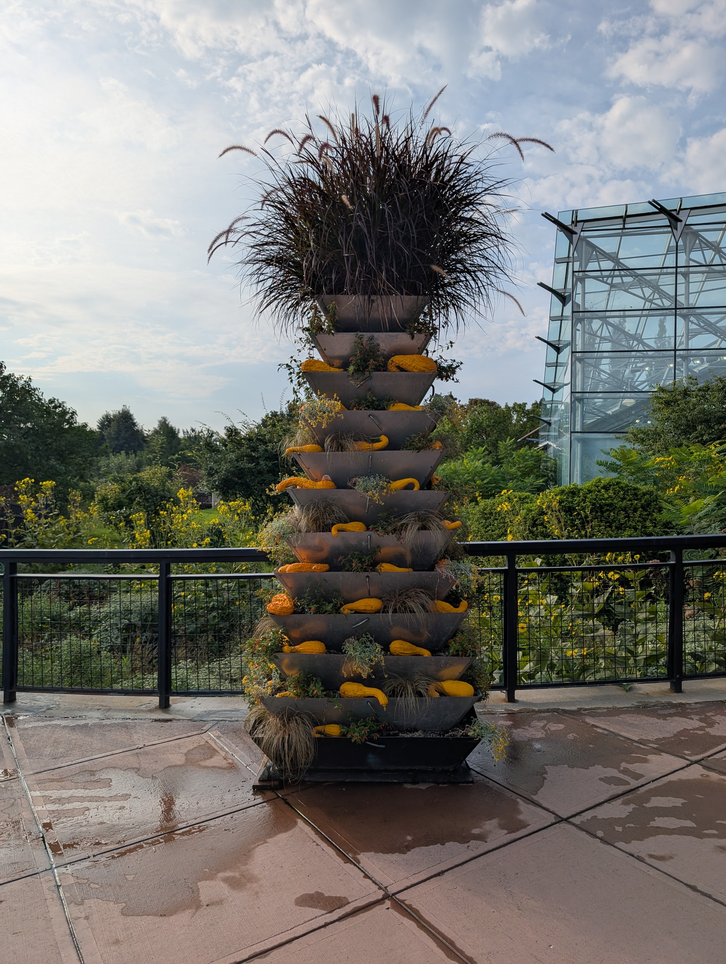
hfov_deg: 56.9
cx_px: 363
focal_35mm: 24
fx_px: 669
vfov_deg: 71.5
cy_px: 482
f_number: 1.68
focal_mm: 6.9
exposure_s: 1/1484
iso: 22
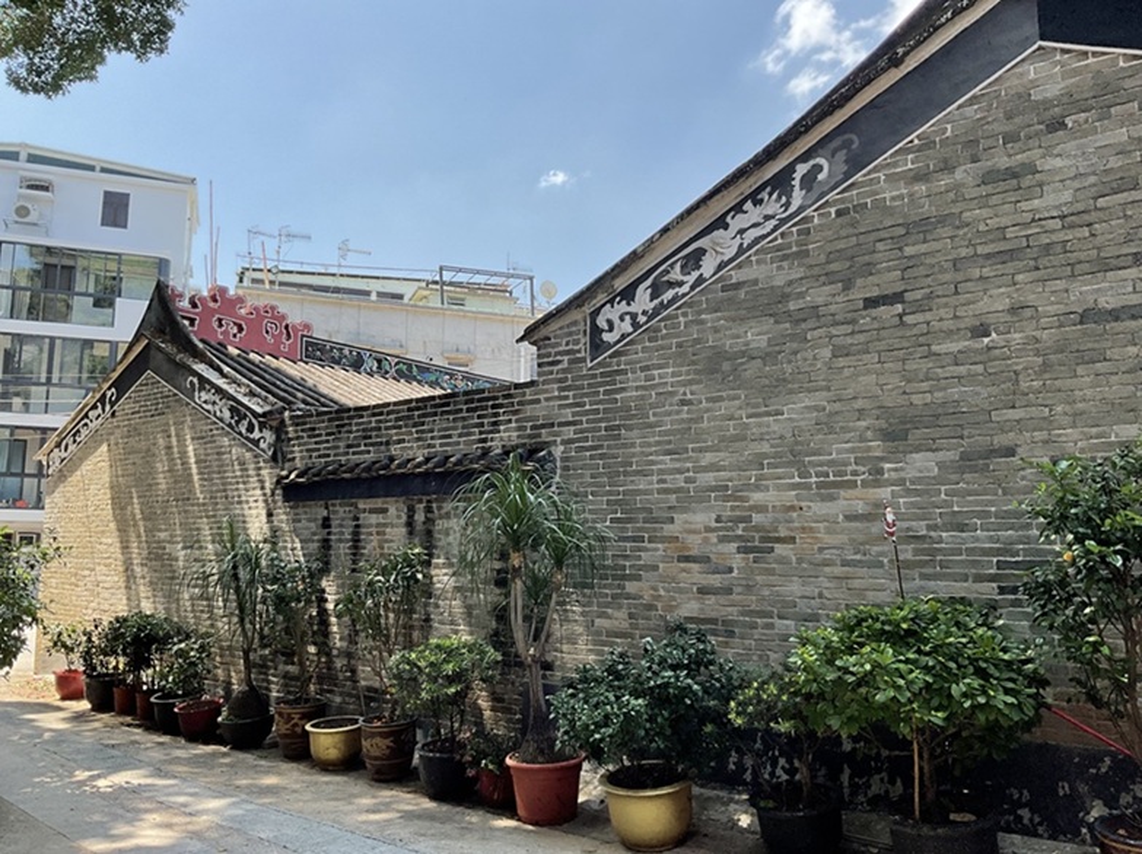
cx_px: 571
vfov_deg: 48.2
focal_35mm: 29
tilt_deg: +6.7
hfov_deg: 61.7
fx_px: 956
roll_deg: -0.2
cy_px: 427
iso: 16
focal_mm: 3
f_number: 1.8
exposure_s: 1/593
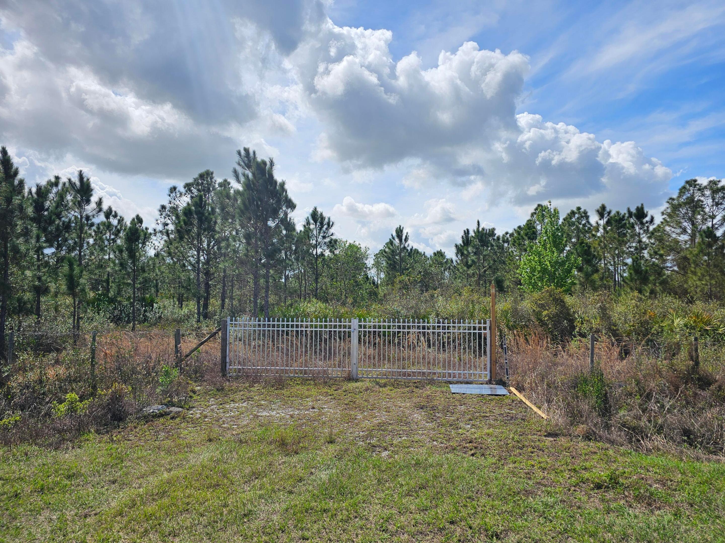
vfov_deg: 58.9
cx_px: 362
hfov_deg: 73.9
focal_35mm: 23
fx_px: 482
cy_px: 272
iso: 10
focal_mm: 6.3
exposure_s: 1/1347
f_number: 1.7
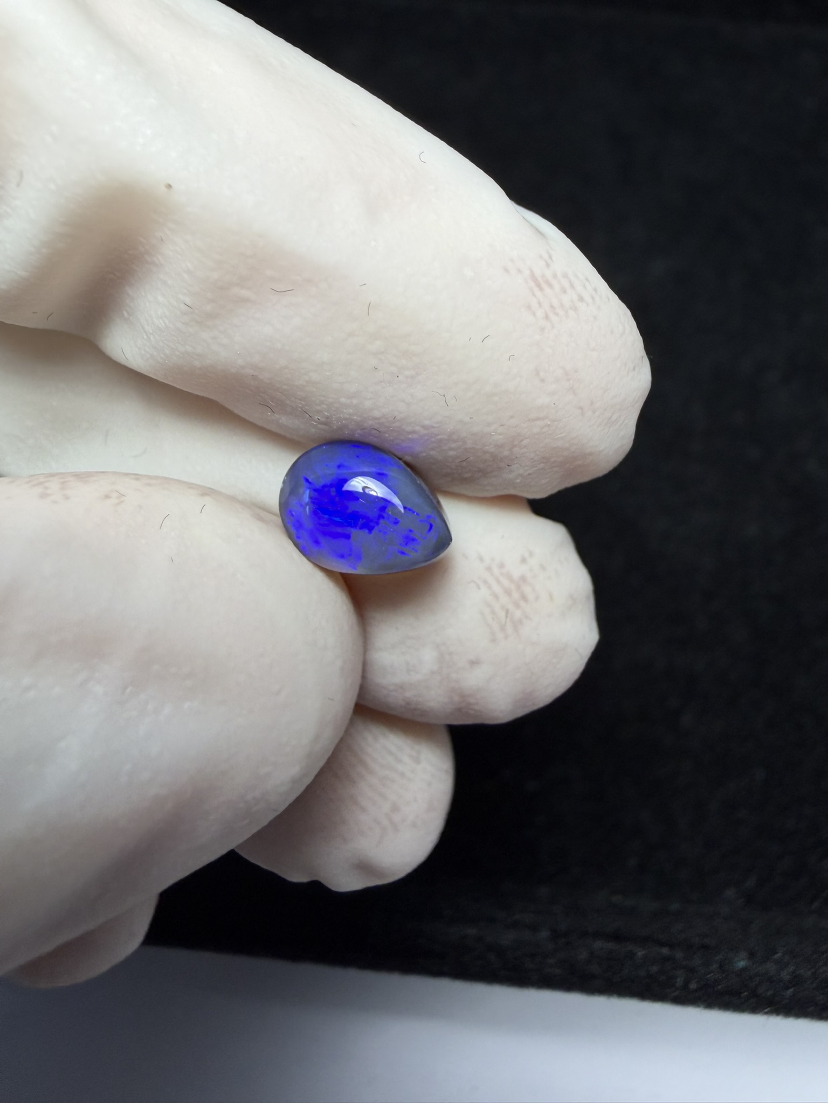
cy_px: 552
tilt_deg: -64.0
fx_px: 829
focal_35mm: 26
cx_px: 414
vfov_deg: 67.3
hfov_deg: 53.1
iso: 64
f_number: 2.2
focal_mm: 2.22
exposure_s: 1/100
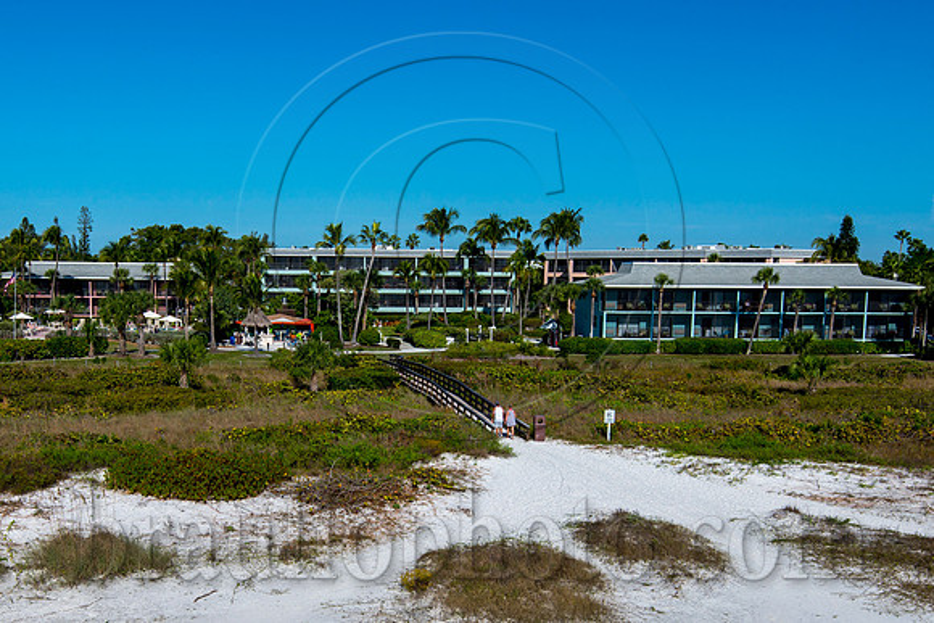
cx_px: 369
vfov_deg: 31.3
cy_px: 419
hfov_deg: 45.6
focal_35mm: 43
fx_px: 1104
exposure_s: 1/500
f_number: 13
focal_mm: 30
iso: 100
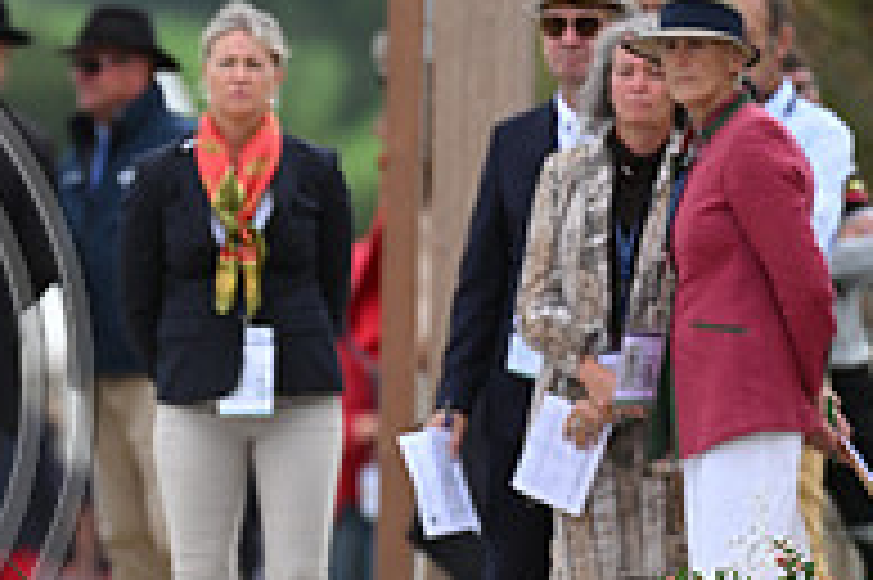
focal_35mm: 1197
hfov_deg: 1.7
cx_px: -418
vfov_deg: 1.1
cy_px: 321
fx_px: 29002
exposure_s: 1/1600
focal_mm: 400
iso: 560
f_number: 5.6
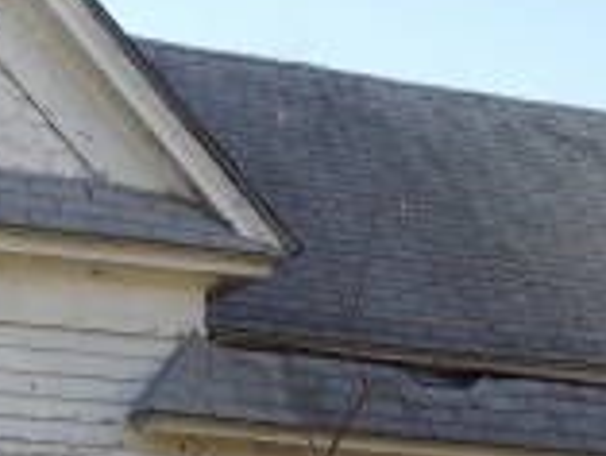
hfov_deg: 11.0
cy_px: 441
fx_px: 3136
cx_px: 309
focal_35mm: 179
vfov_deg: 8.3
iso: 80
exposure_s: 1/250
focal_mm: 6
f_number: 3.5
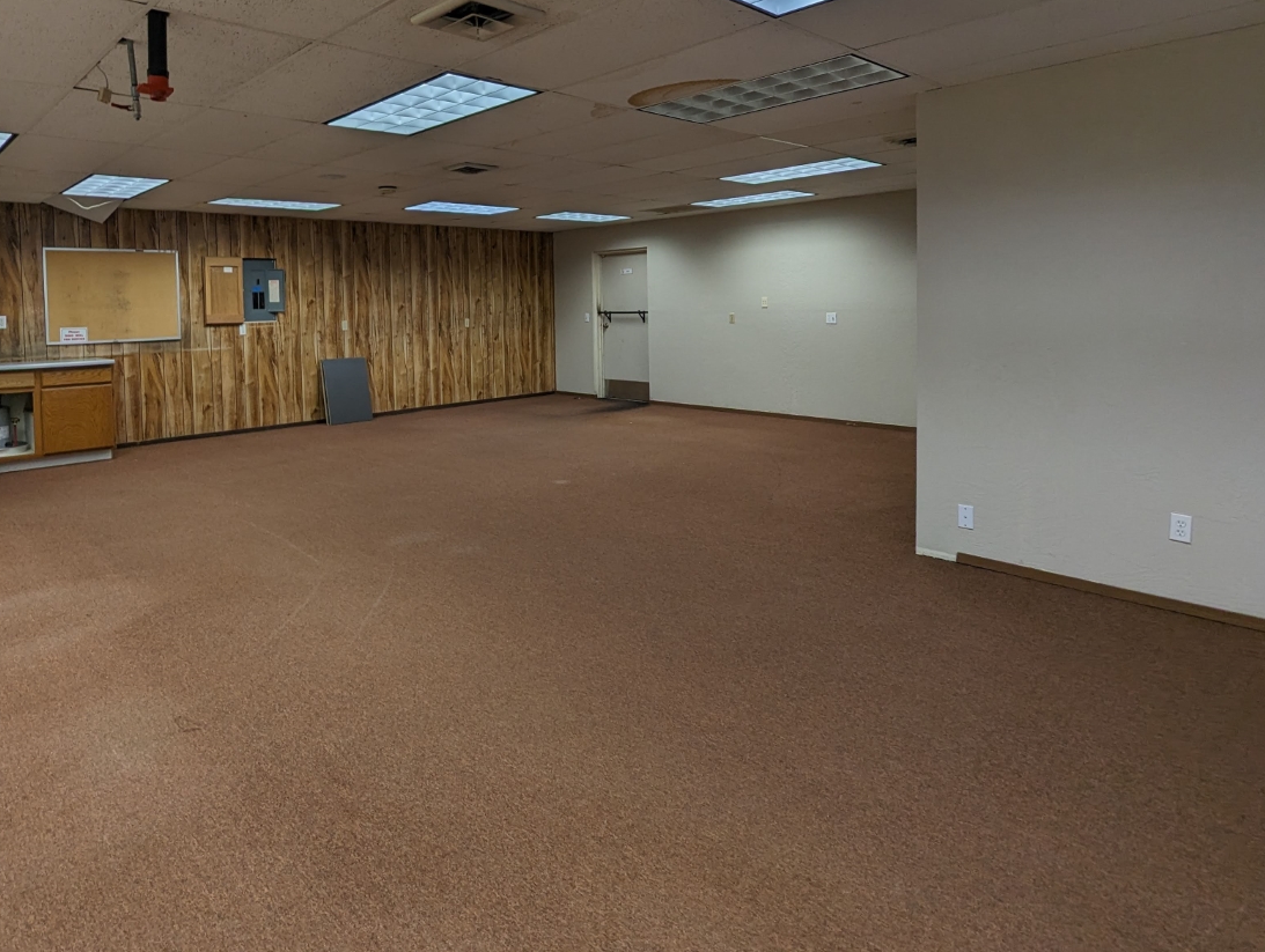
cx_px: 518
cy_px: 330
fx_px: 769
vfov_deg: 62.2
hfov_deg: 78.2
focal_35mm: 21
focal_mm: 2.35
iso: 75
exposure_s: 1/120
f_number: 2.2
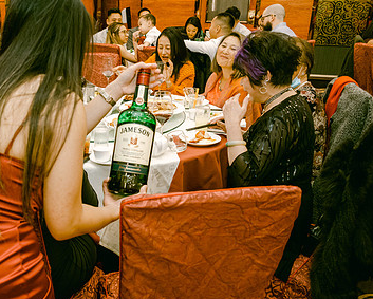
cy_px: 145
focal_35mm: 37
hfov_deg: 47.7
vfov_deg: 40.2
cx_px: 107
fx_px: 409
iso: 800
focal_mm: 16
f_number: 2.8
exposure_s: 1/125
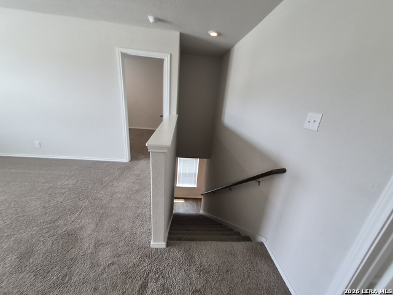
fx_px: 148
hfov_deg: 106.2
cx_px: 196
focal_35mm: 13
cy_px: 148
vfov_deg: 89.9
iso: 160
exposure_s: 1/60
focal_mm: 1.74
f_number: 2.2
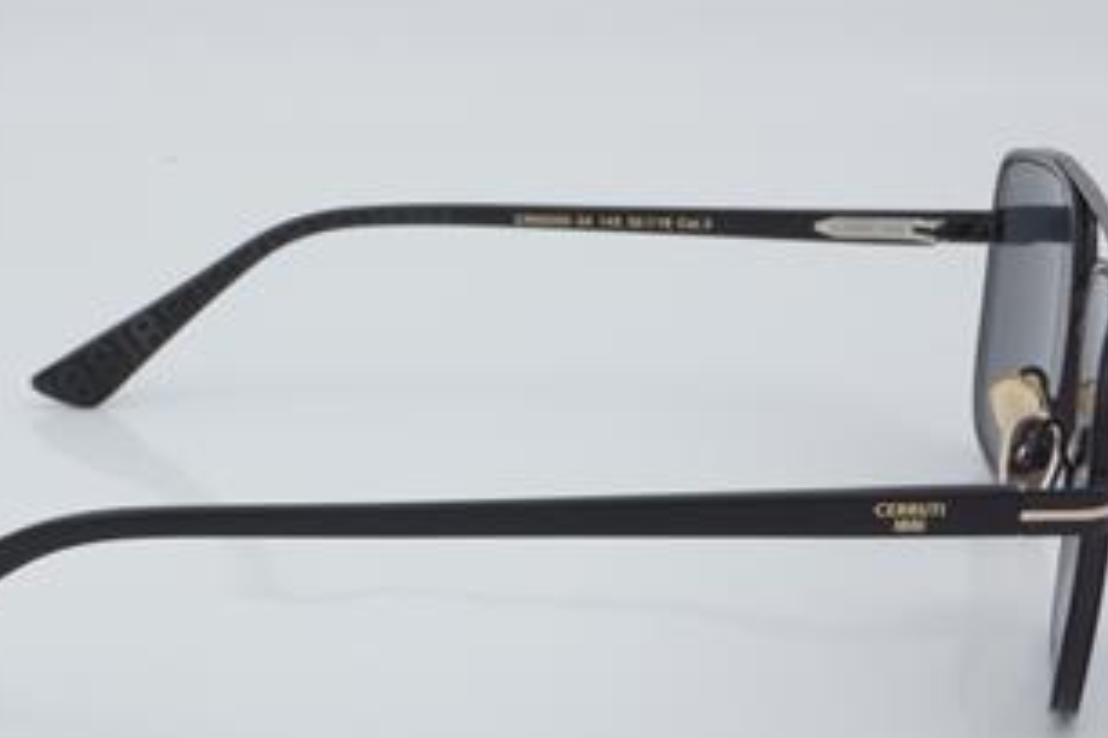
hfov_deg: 20.8
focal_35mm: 98
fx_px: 3016
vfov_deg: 14.0
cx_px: 438
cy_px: 430
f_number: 32
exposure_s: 1/3
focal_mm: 50
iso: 100
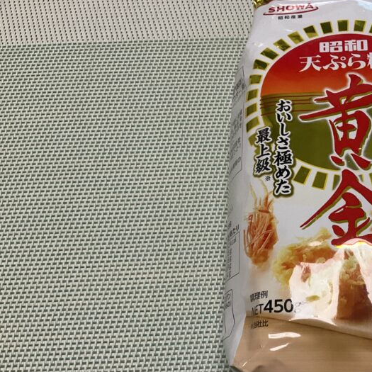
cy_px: 210
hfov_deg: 32.3
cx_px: 337
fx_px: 608
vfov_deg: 34.0
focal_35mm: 50
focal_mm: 3
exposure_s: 1/50
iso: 160
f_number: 1.8
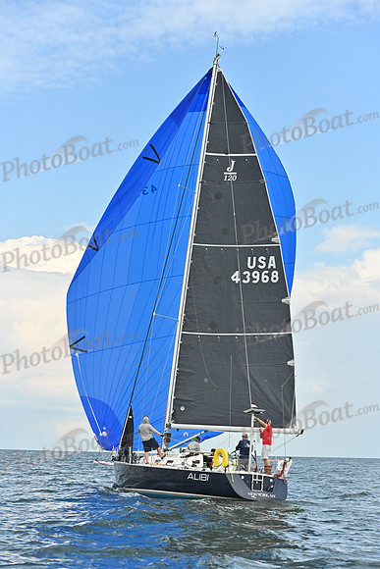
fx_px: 1108
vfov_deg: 28.8
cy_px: 284
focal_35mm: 70
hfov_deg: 19.5
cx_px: 190
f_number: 5.6
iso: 320
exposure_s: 1/1600
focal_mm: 70
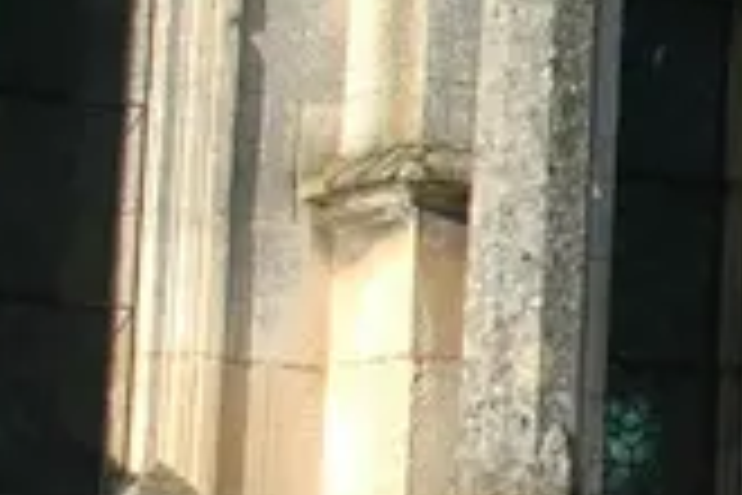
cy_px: -2
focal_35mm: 209
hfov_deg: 9.2
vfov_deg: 6.6
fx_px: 4307
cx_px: 1506
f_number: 10
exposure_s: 1/400
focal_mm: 18
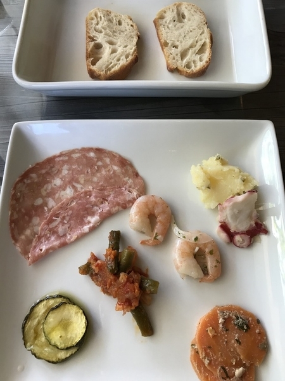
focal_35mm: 28
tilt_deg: -70.0
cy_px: 190
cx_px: 142
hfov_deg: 49.7
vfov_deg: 63.4
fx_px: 307
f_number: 1.8
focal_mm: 3.99
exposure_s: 1/33
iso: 20
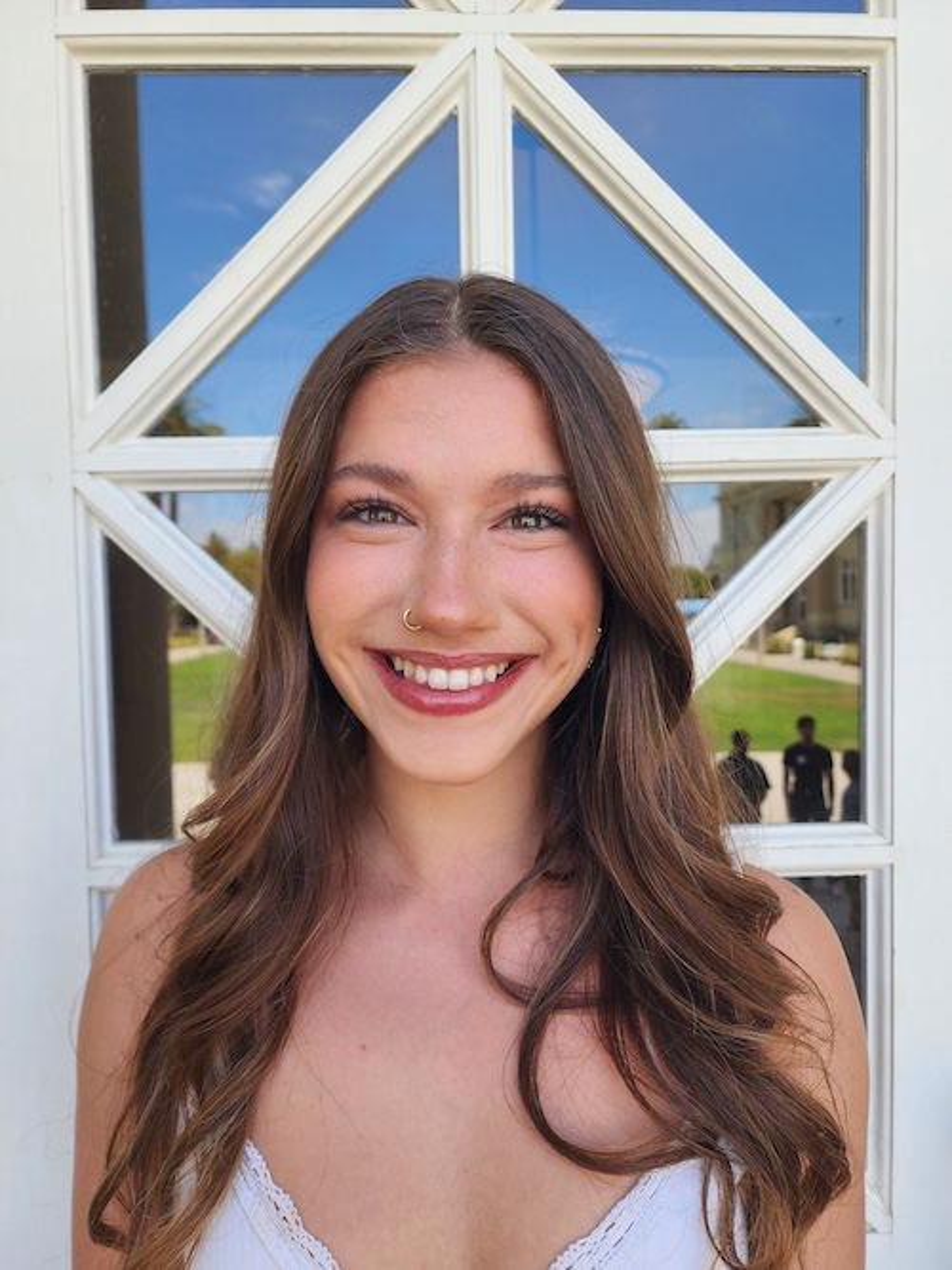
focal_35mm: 23
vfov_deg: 73.9
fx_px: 844
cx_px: 476
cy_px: 635
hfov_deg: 58.9
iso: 20
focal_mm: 6.4
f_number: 1.8
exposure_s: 1/180
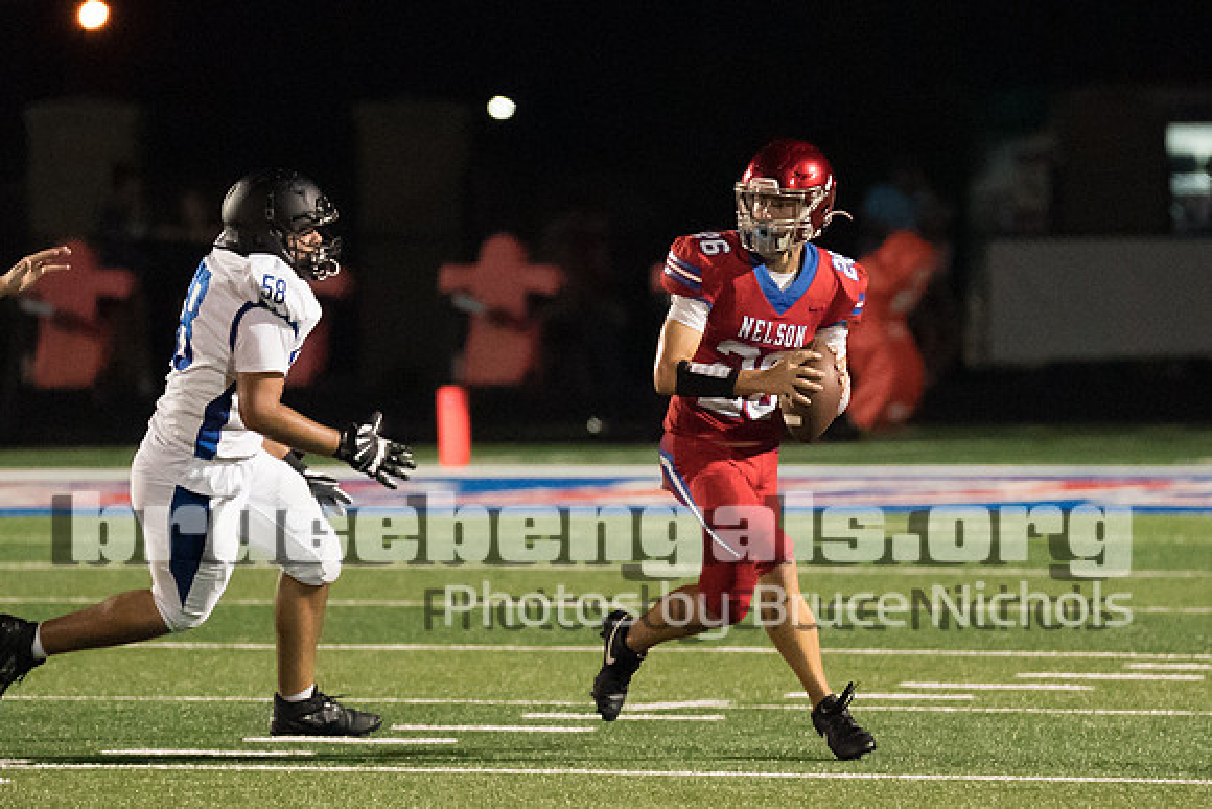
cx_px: 745
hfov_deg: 4.4
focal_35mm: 463
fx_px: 15602
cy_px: 364
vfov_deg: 3.0
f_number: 2.8
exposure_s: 1/1250
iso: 12800
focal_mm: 200
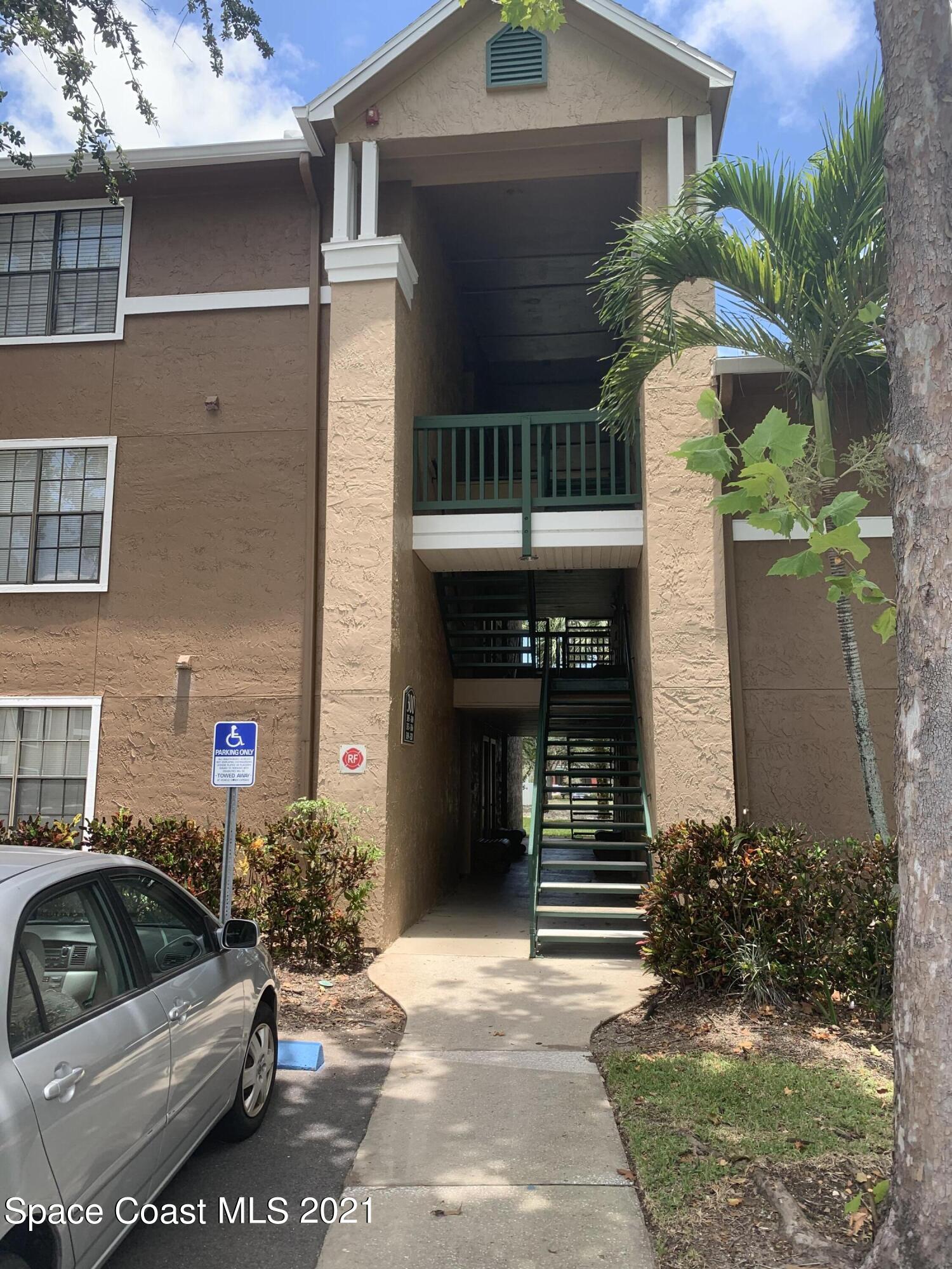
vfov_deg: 67.3
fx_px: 953
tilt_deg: +10.0
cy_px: 634
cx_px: 476
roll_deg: -1.8
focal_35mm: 26
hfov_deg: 53.1
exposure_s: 1/412
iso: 25
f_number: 1.8
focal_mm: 4.25
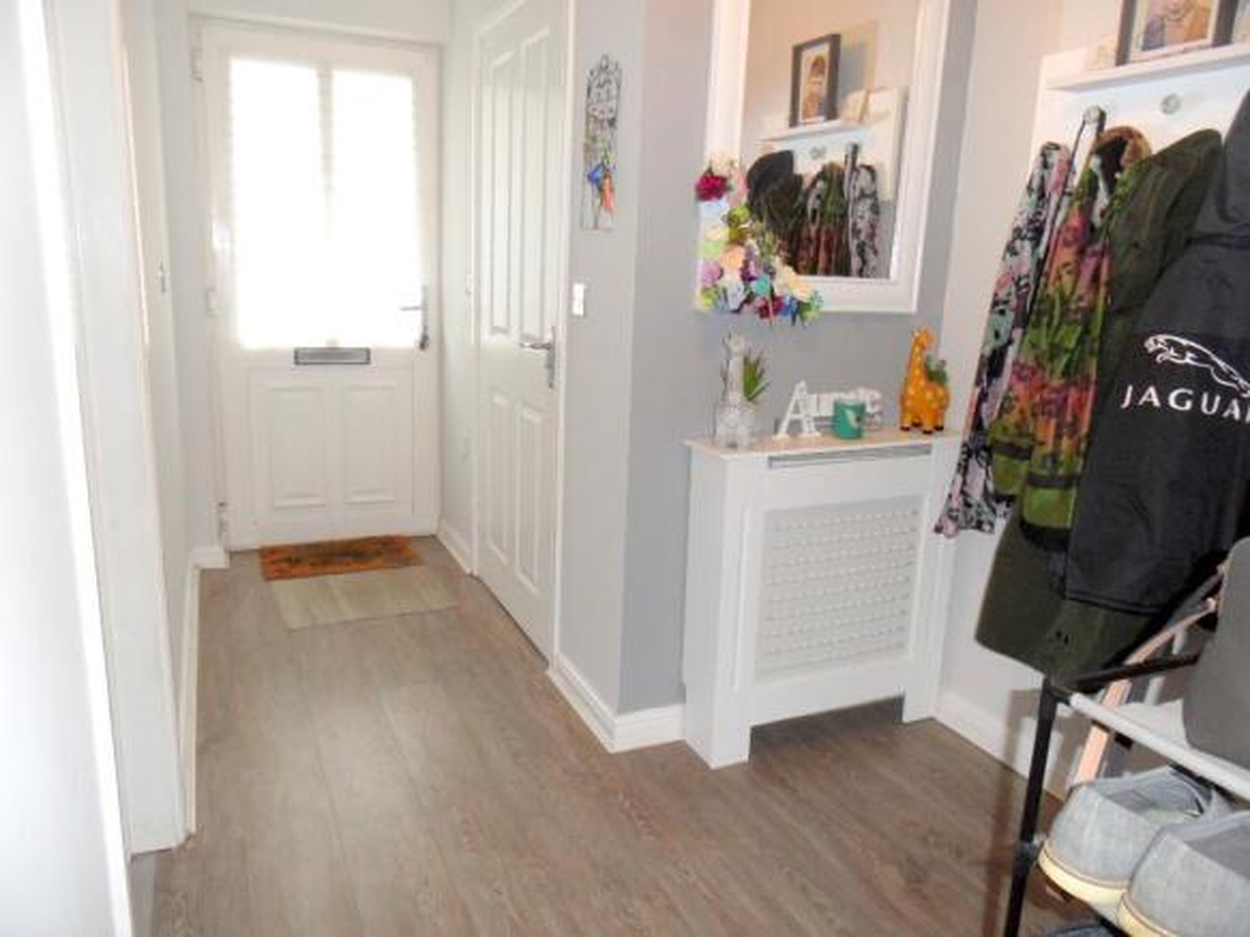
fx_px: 866
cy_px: 468
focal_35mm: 24
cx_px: 625
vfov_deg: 56.8
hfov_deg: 71.6
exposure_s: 1/30
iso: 200
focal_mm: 3.9
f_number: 3.2
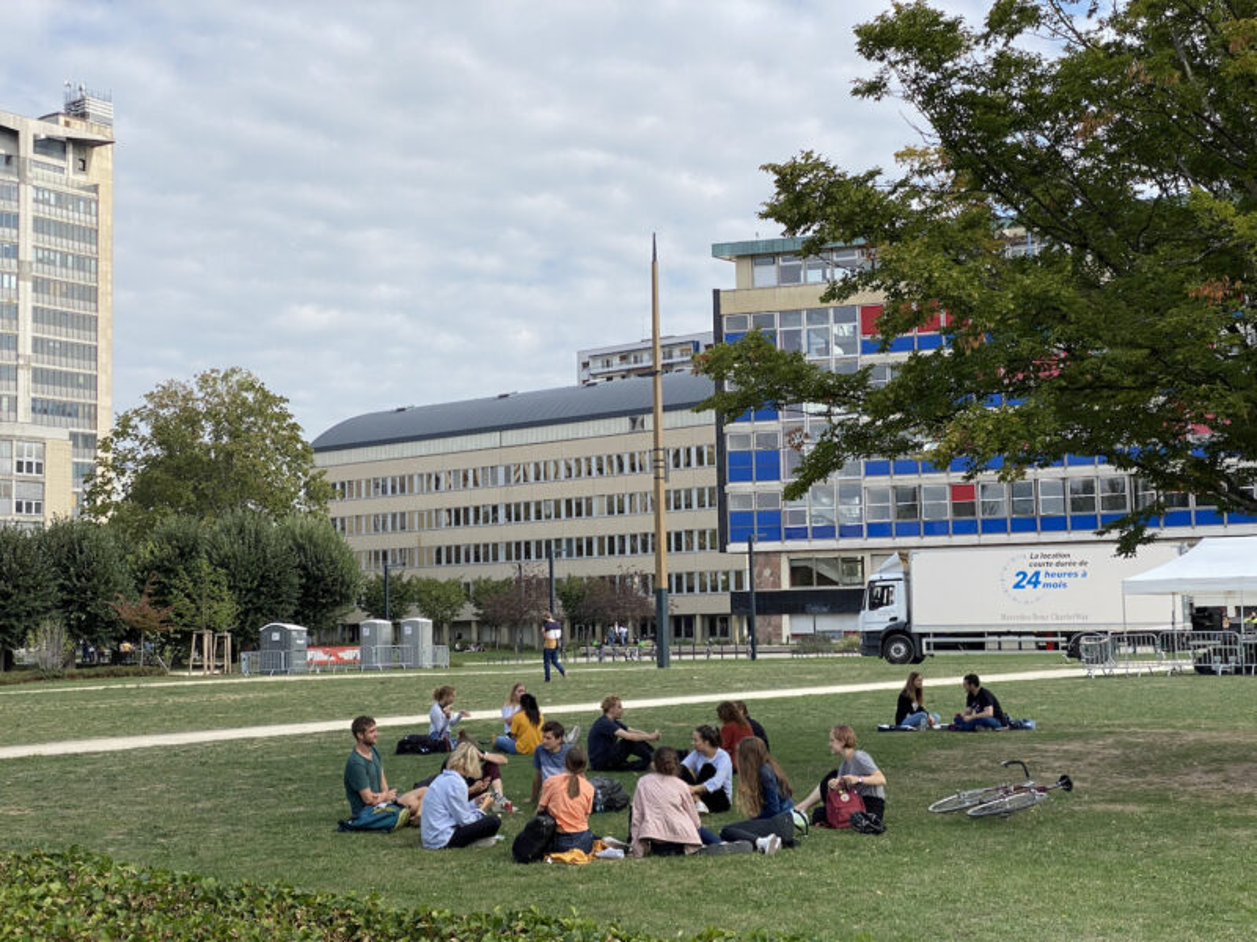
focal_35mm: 52
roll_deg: +0.8
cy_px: 471
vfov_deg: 28.0
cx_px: 628
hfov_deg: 36.8
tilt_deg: +5.4
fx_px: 1888
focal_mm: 6
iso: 20
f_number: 2
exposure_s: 1/1597
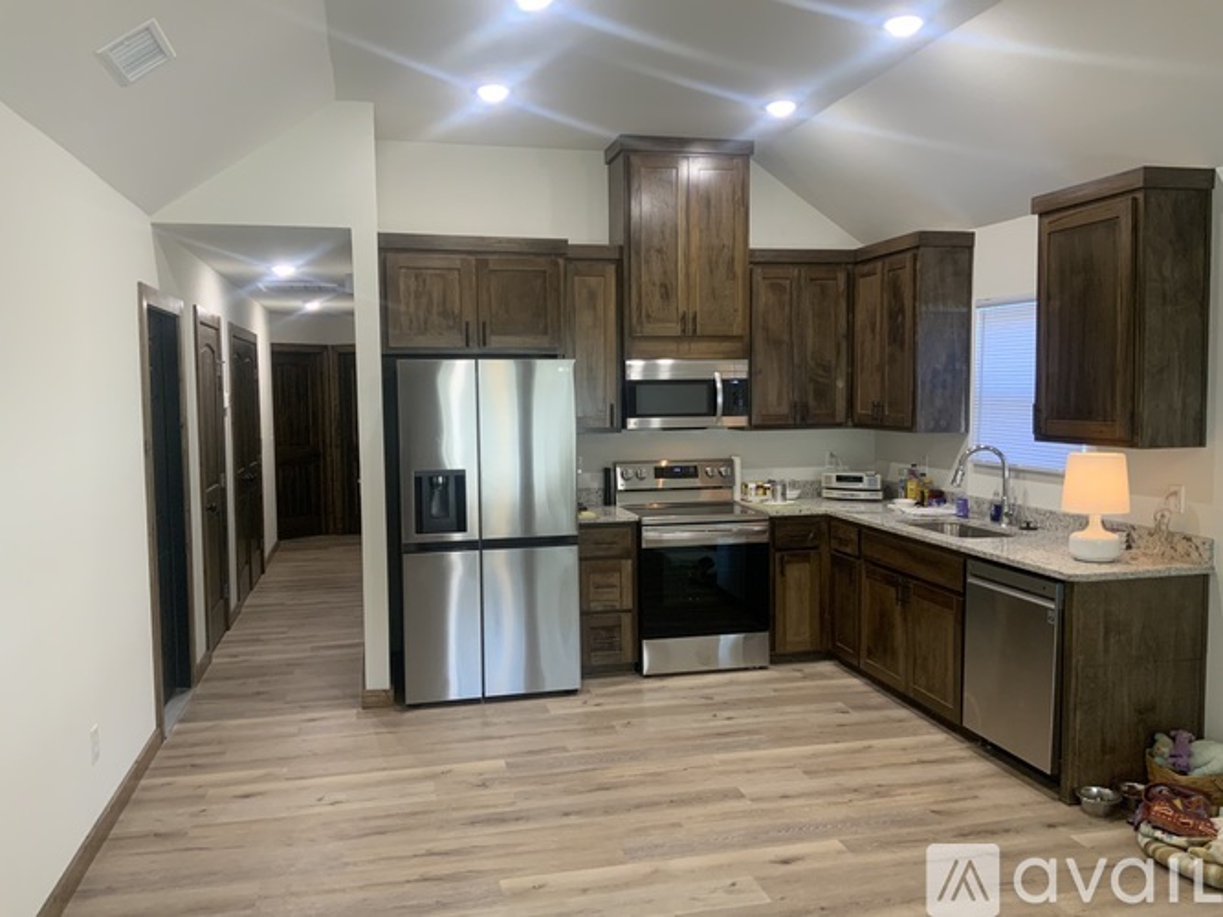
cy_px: 458
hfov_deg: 61.7
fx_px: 1024
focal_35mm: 29
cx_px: 612
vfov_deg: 48.2
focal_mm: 3
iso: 125
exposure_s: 1/60
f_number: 1.8
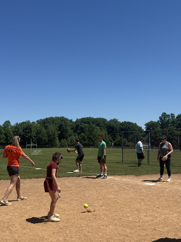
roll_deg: +0.8
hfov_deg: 32.8
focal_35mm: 44
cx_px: 83
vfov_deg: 42.7
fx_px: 307
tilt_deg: -1.0
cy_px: 148
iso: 80
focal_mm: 6.76
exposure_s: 1/6173
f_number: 1.78
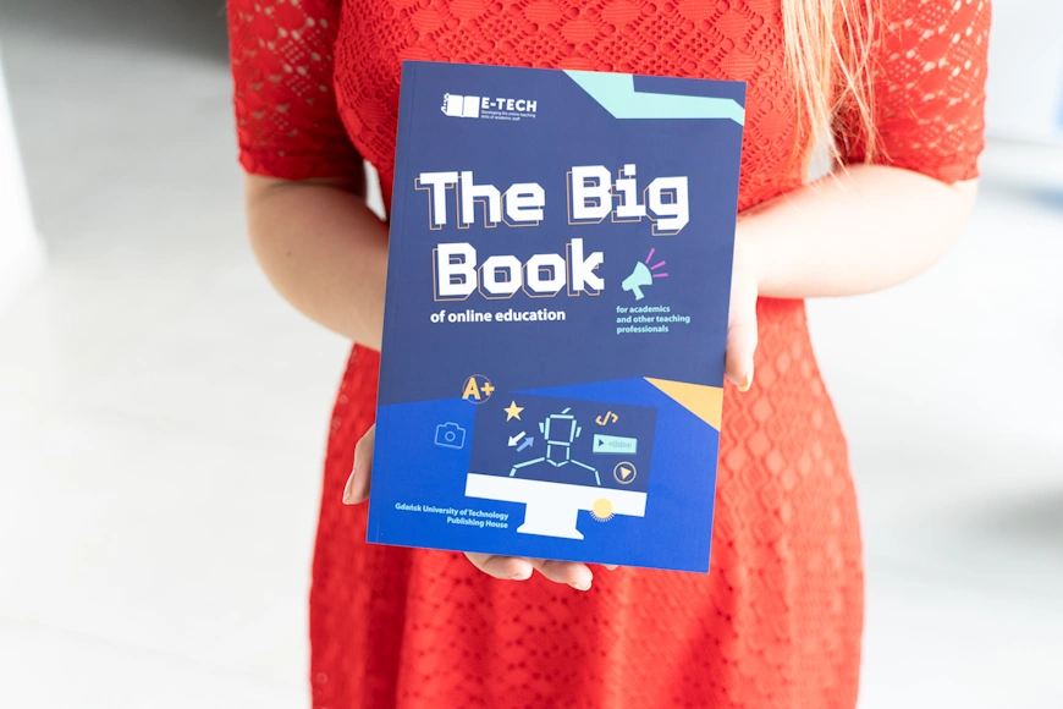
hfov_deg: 48.5
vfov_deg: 33.4
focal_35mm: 40
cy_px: 354
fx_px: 1181
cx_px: 532
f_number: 2.8
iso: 1600
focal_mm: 40
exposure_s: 1/160
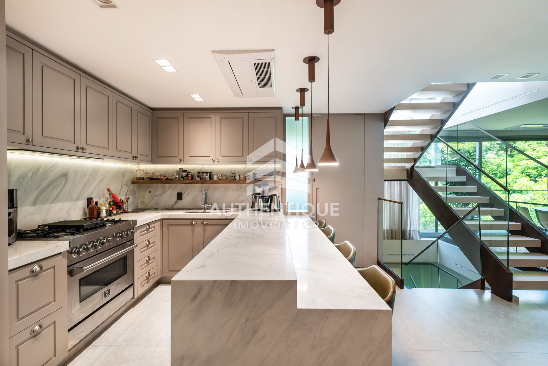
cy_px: 183
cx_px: 274
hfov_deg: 90.0
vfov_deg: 67.4
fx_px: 274
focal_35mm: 18
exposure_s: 1/5
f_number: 8
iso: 100
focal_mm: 18
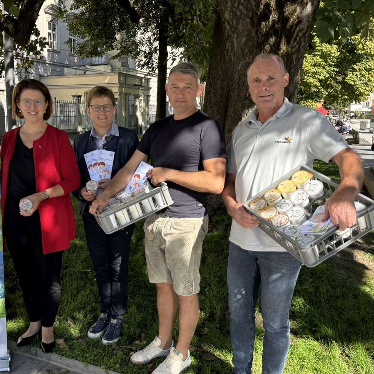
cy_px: 183
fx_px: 416
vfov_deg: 48.4
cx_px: 108
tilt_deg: -10.6
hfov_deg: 47.2
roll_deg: +0.5
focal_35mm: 34
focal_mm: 5.96
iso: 50
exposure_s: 1/988
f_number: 1.6
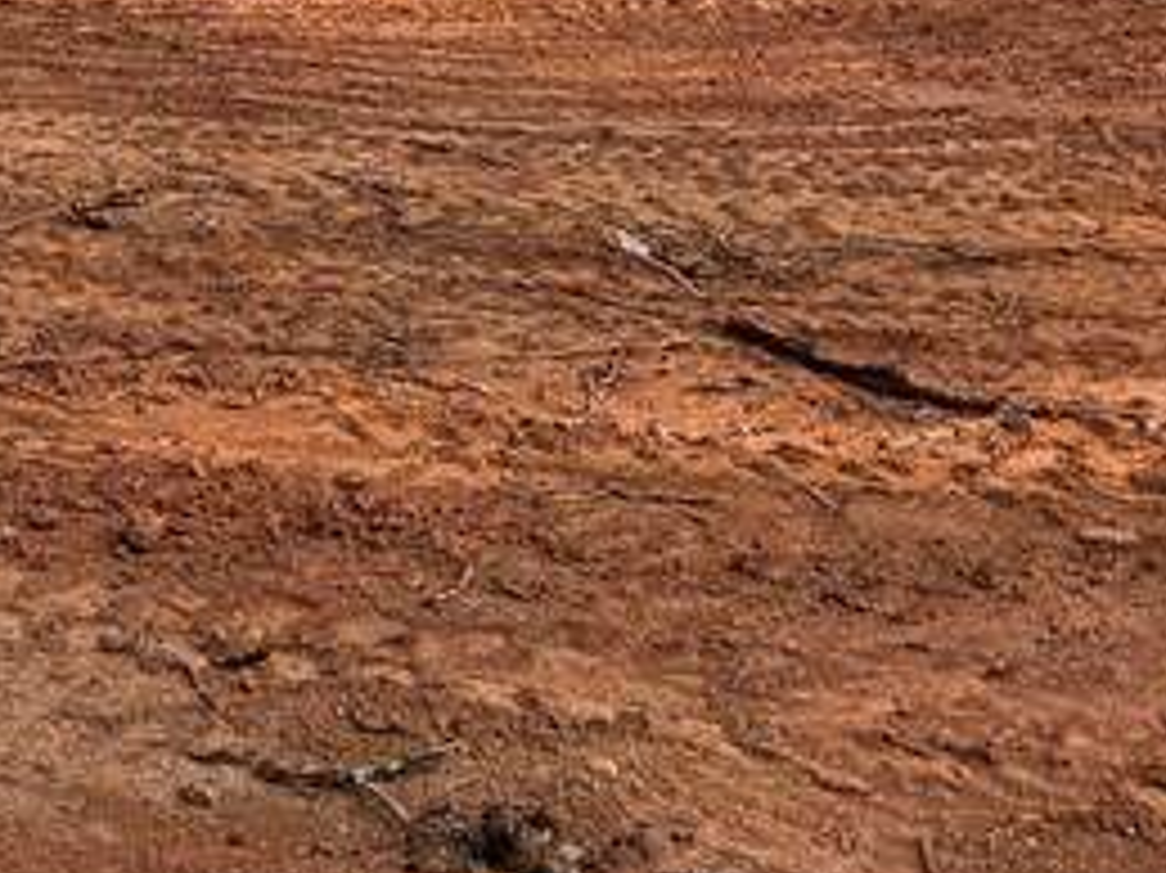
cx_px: -527
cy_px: -572
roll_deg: +0.4
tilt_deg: +1.2
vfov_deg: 14.2
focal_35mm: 95
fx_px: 3198
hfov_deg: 18.5
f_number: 1.78
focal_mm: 6.76
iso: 80
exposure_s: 1/2445
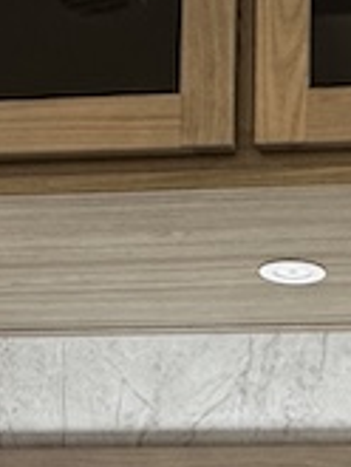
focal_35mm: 85
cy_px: 637
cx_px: 362
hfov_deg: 17.0
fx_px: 1148
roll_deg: -0.6
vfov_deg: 20.6
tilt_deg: +0.4
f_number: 2.2
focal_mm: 2.22
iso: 160
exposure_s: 1/120
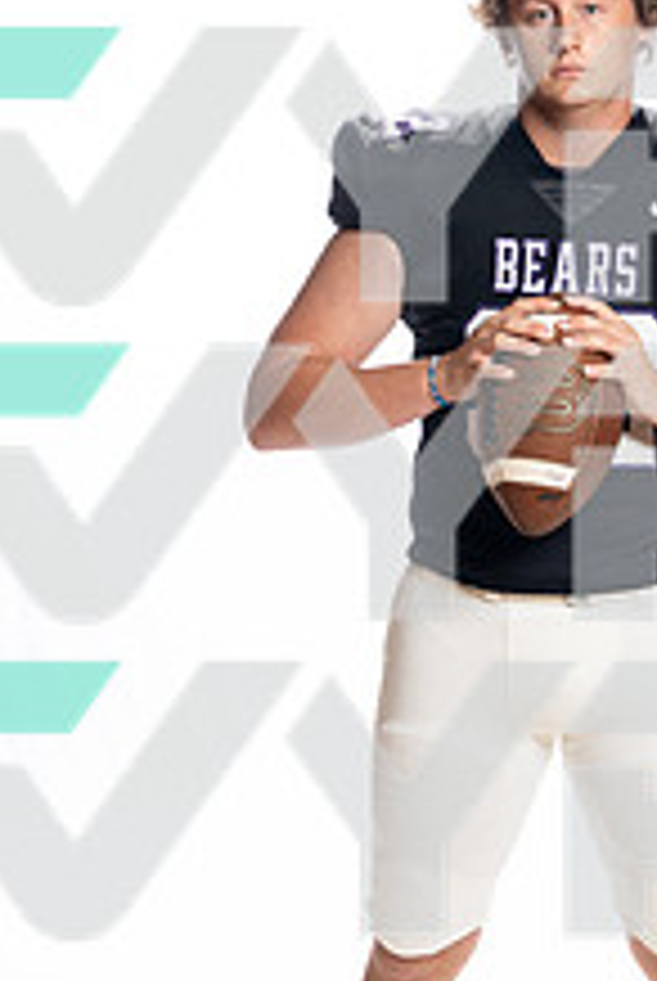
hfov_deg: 13.3
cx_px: 522
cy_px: 486
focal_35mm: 103
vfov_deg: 19.8
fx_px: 2810
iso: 800
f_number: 8
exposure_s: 1/250
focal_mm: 50
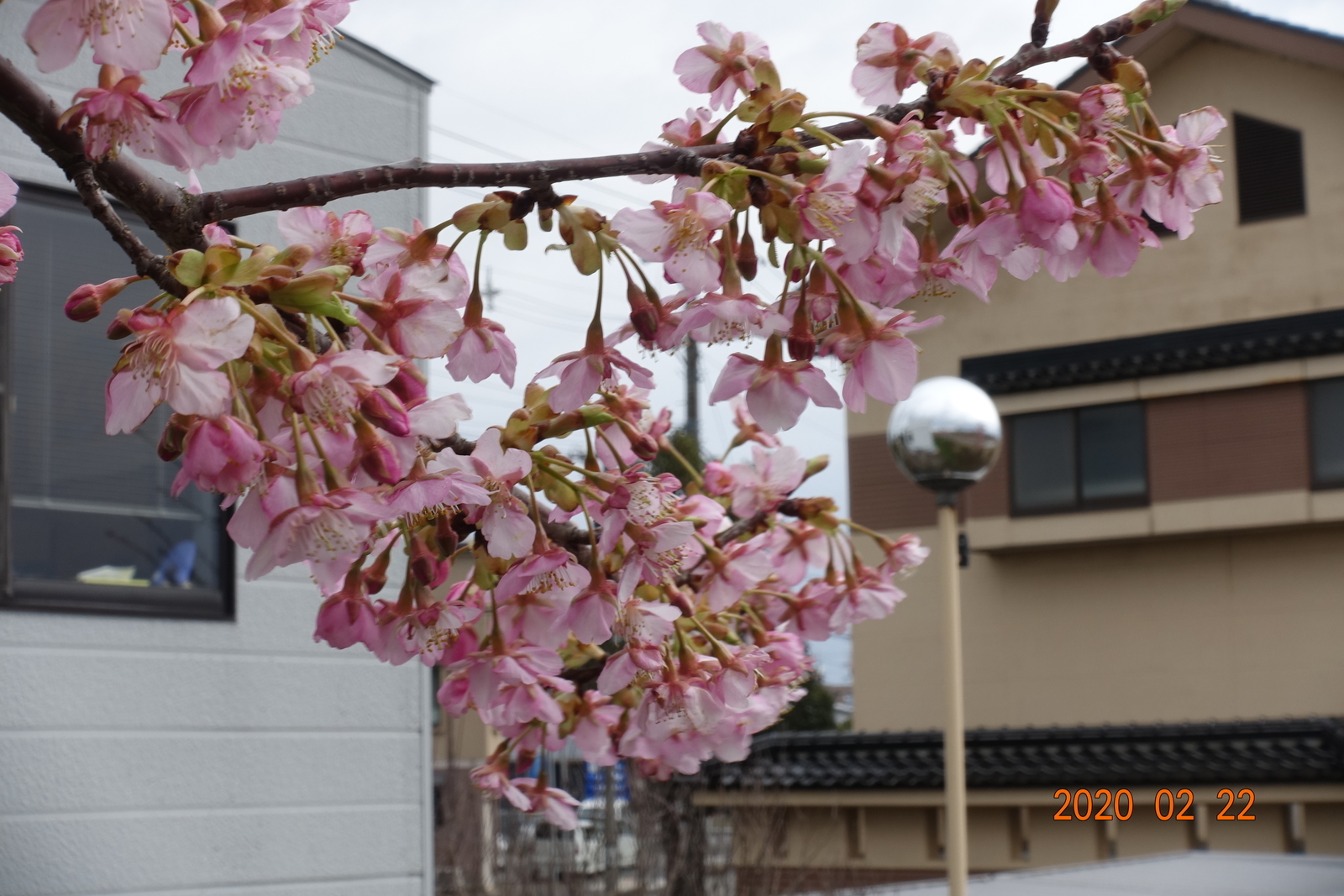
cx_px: 672
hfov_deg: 28.8
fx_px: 2613
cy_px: 448
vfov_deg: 19.5
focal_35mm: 70
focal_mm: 25.7
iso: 125
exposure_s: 1/80
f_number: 11
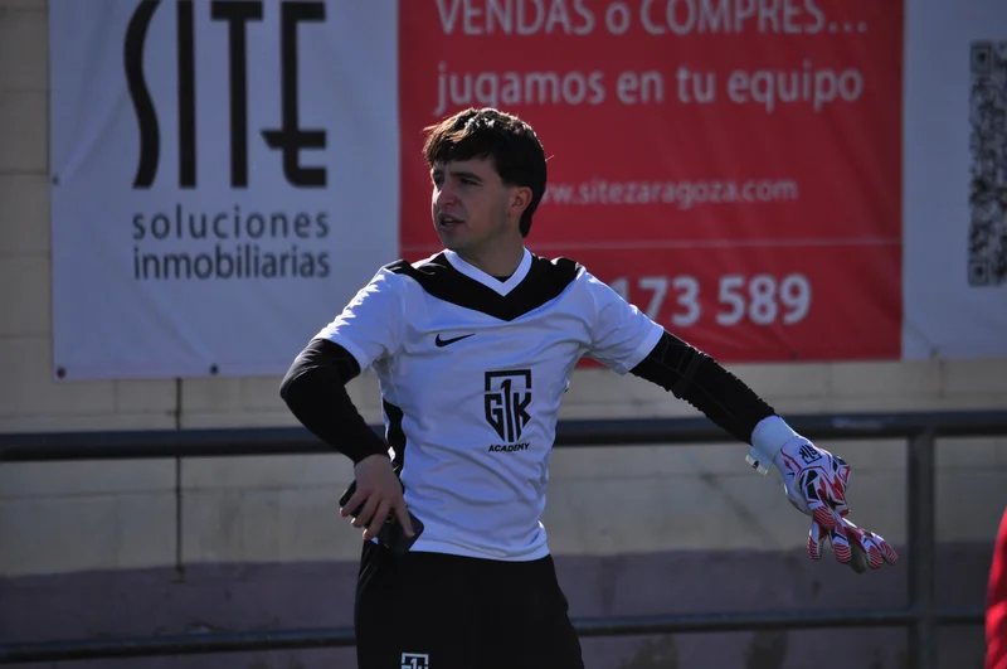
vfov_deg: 3.5
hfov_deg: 5.3
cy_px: 334
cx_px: 504
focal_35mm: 390
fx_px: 10894
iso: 360
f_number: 5.6
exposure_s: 1/2000
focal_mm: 260
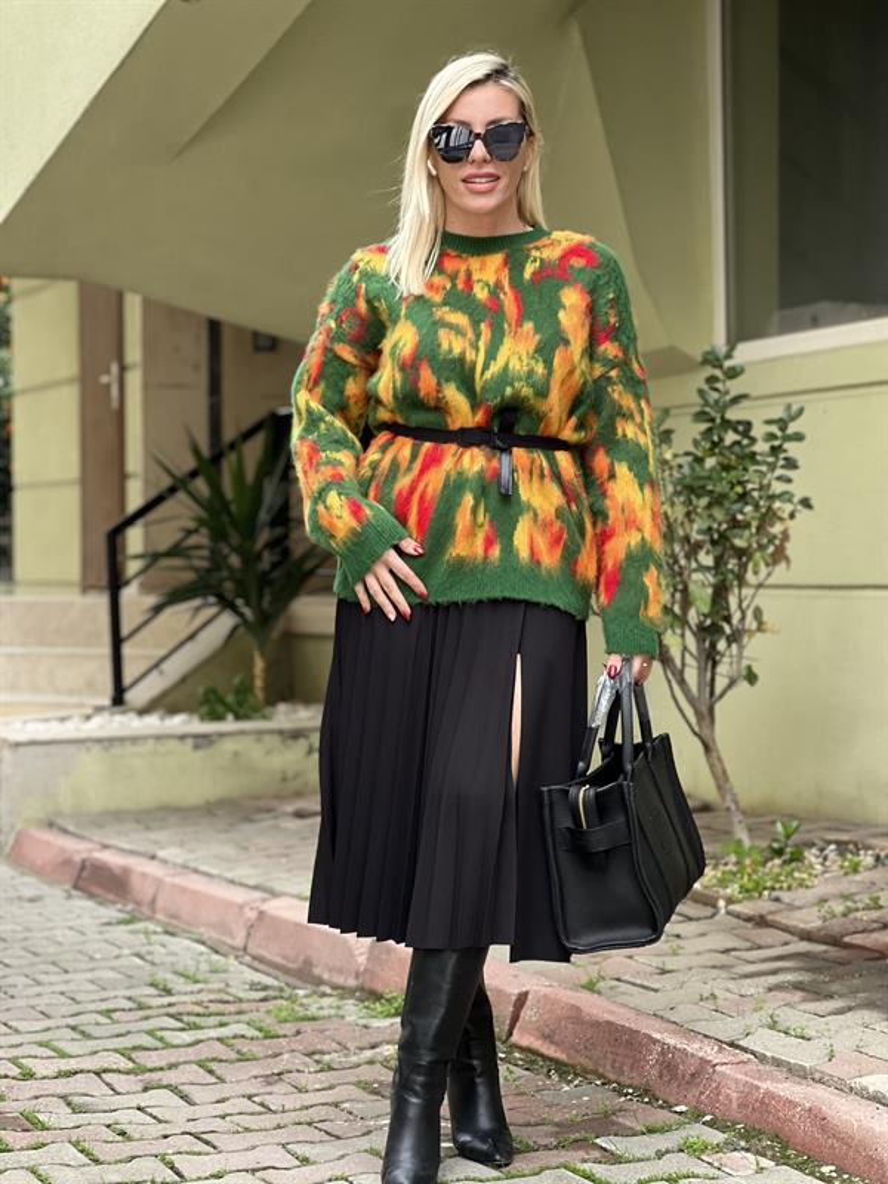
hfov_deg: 19.1
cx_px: 444
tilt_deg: +0.7
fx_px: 2634
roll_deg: -0.7
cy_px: 592
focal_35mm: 77
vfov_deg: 25.3
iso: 125
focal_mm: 9
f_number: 2.8
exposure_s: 1/121
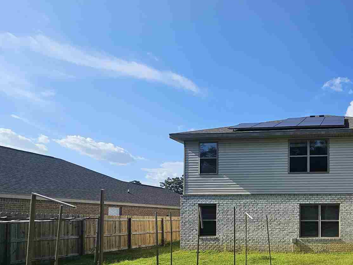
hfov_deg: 60.2
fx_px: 245
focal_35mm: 24
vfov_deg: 52.9
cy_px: 214
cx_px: 320
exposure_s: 1/2851
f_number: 2.2
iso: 50
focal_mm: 2.2
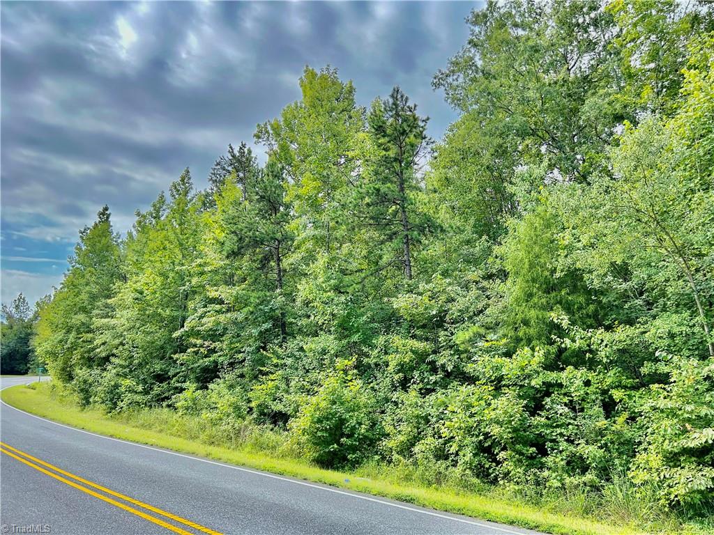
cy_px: 268
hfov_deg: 67.3
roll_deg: +0.8
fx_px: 536
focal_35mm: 26
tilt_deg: +8.6
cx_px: 357
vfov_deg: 53.1
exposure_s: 1/1280
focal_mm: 5.7
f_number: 1.5
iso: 50
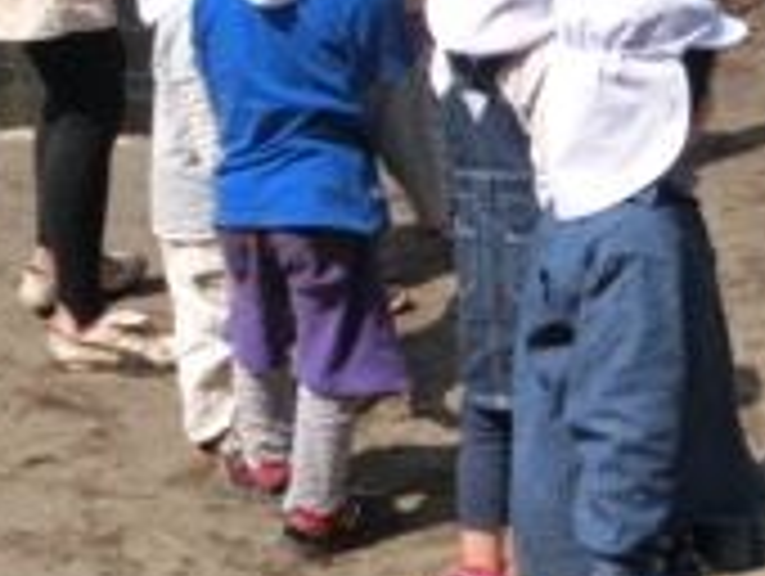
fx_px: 2080
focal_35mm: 94
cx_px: 801
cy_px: 22
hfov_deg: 20.1
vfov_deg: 15.5
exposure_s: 1/640
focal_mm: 7.15
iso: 80
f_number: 4
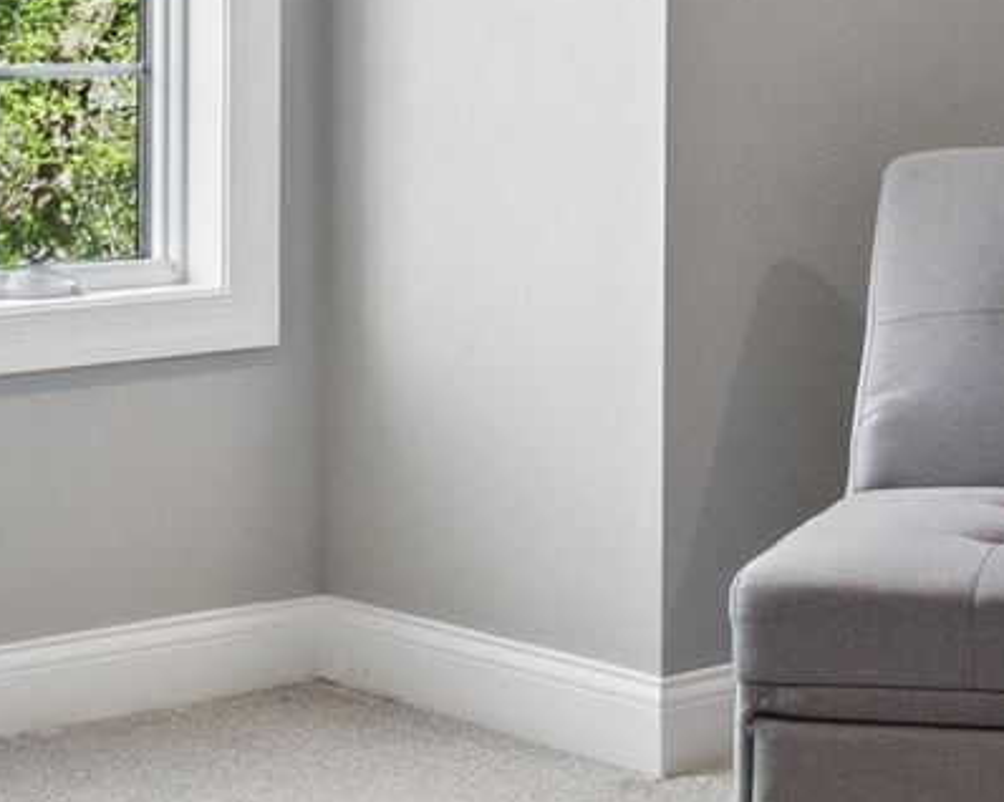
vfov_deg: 13.0
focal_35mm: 116
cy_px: -119
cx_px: 878
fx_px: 3445
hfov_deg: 16.4
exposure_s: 1/20
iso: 800
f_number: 10
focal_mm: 16
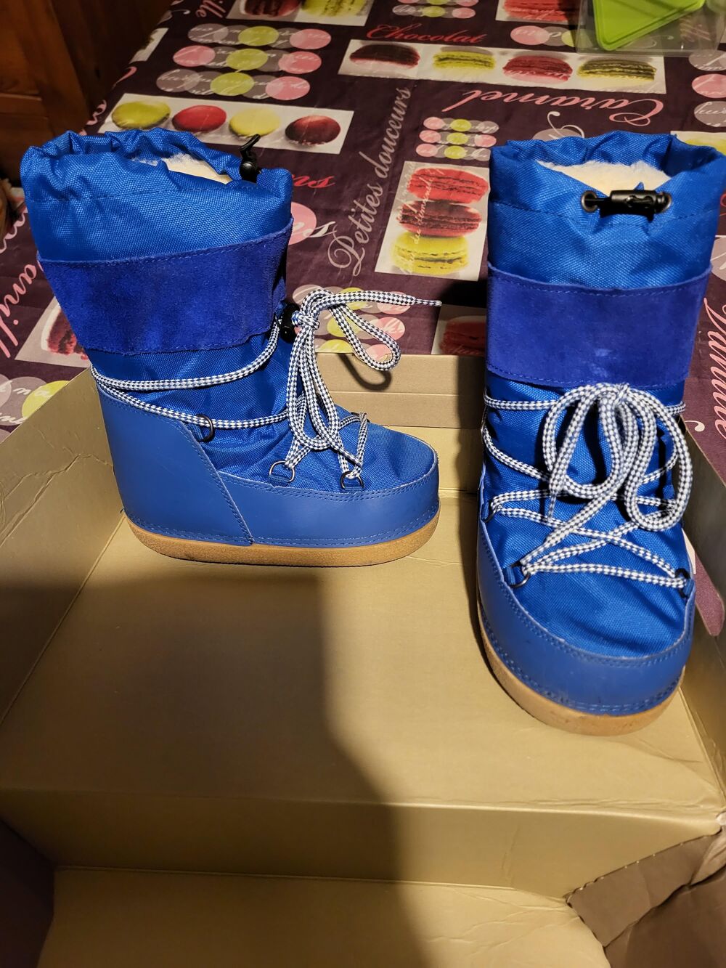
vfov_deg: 67.3
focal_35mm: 26
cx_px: 363
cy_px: 484
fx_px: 727
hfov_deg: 53.1
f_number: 1.8
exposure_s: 1/33
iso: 640
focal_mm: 5.4
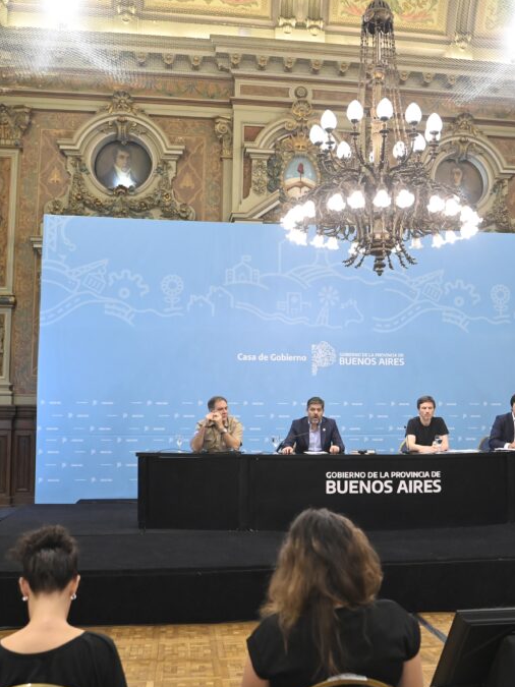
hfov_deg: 40.5
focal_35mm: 35
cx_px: 308
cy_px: 347
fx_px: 695
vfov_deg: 52.6
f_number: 3.5
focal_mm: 24
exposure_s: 1/323
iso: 4000
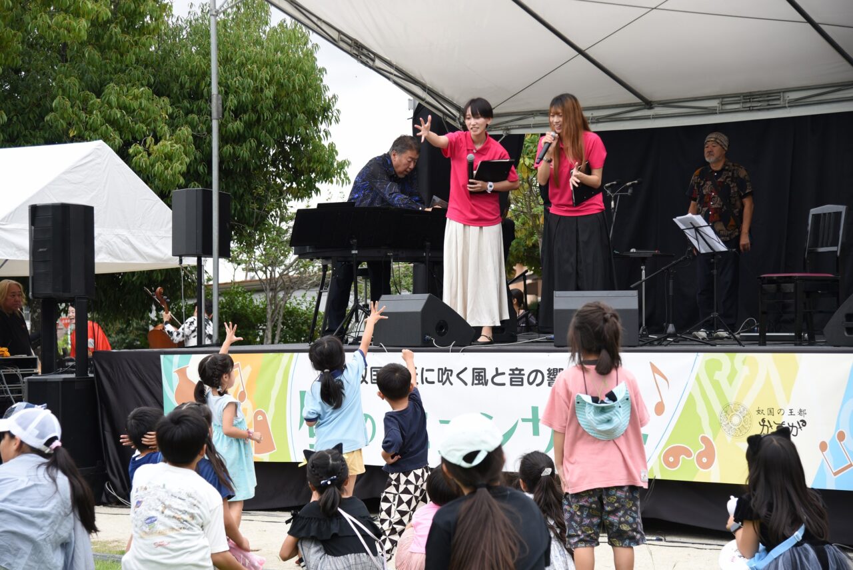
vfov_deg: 19.5
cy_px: 285
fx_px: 1659
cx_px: 426
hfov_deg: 28.8
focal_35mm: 70
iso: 400
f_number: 4
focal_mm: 70
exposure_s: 1/400
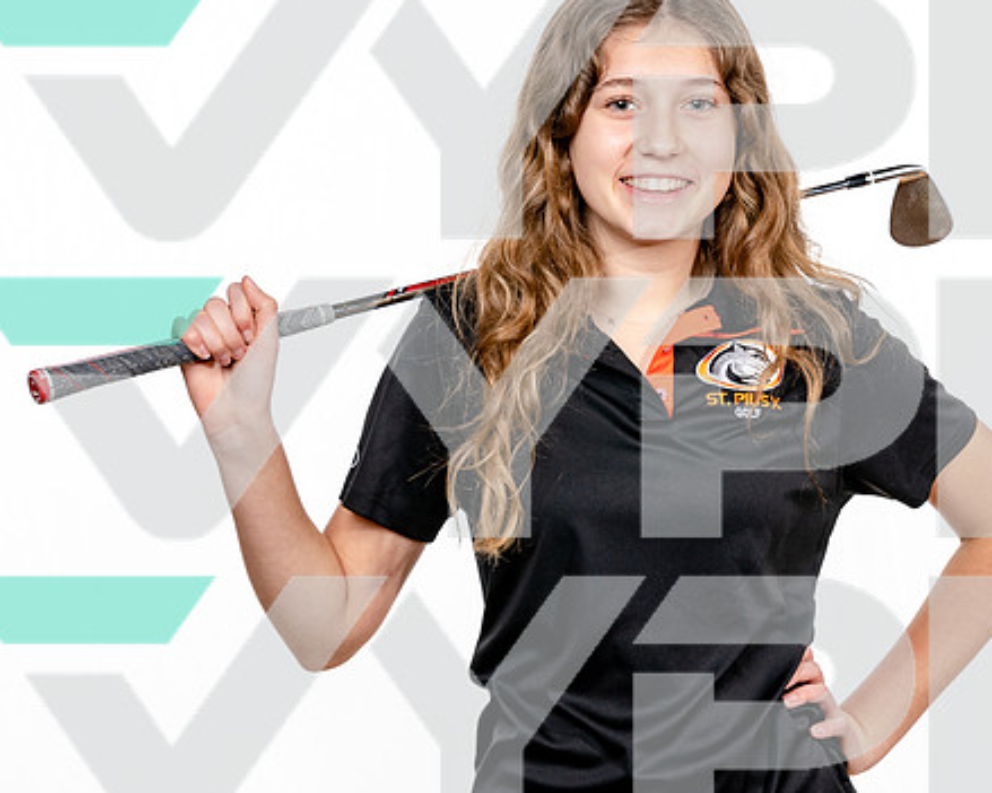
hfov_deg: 18.9
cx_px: 656
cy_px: 409
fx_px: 2965
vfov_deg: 15.2
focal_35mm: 101
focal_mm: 70
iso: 160
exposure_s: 1/250
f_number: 8
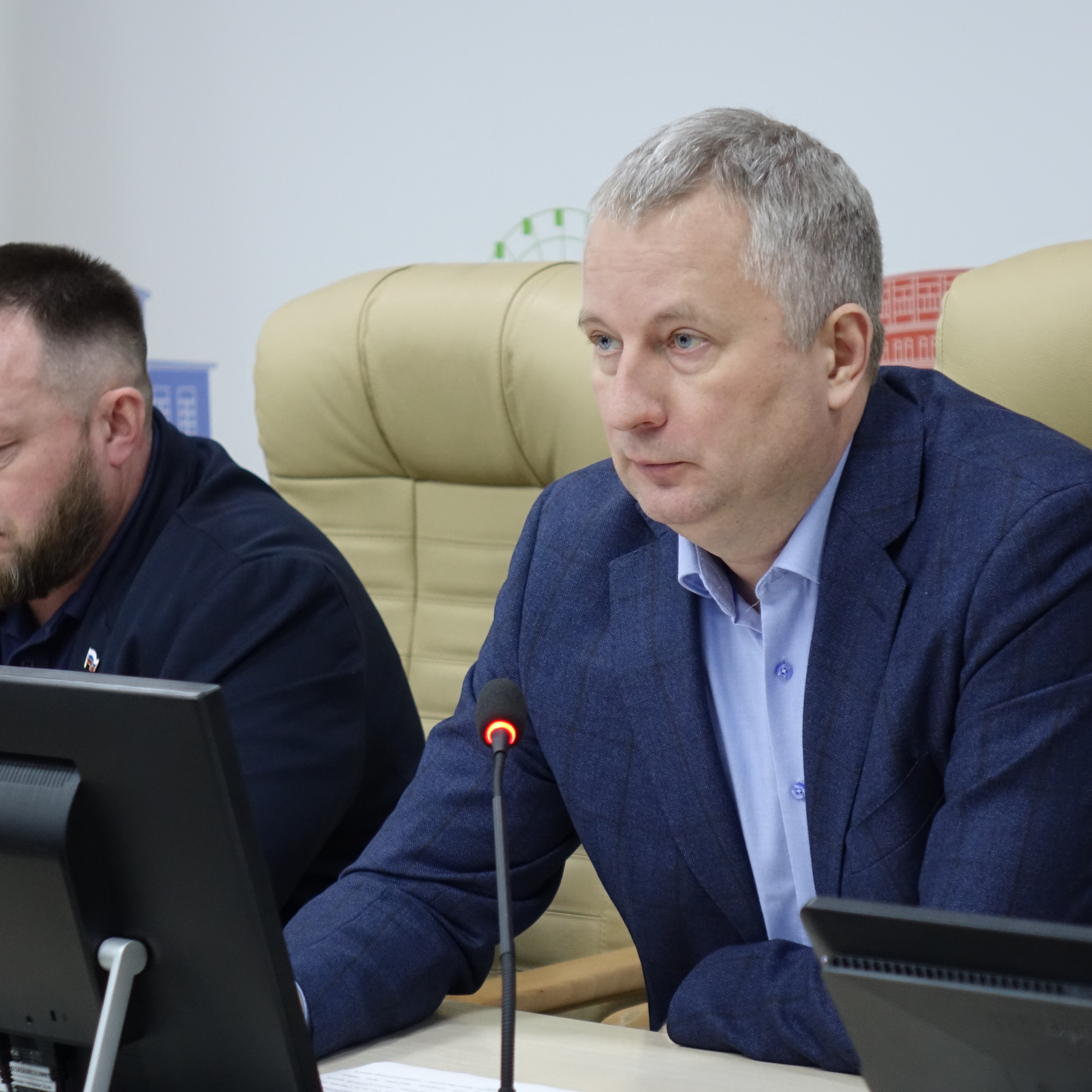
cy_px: 546
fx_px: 5104
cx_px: 459
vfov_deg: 12.2
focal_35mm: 143
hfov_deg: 12.2
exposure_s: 1/80
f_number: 2.8
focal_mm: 40.95
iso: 800
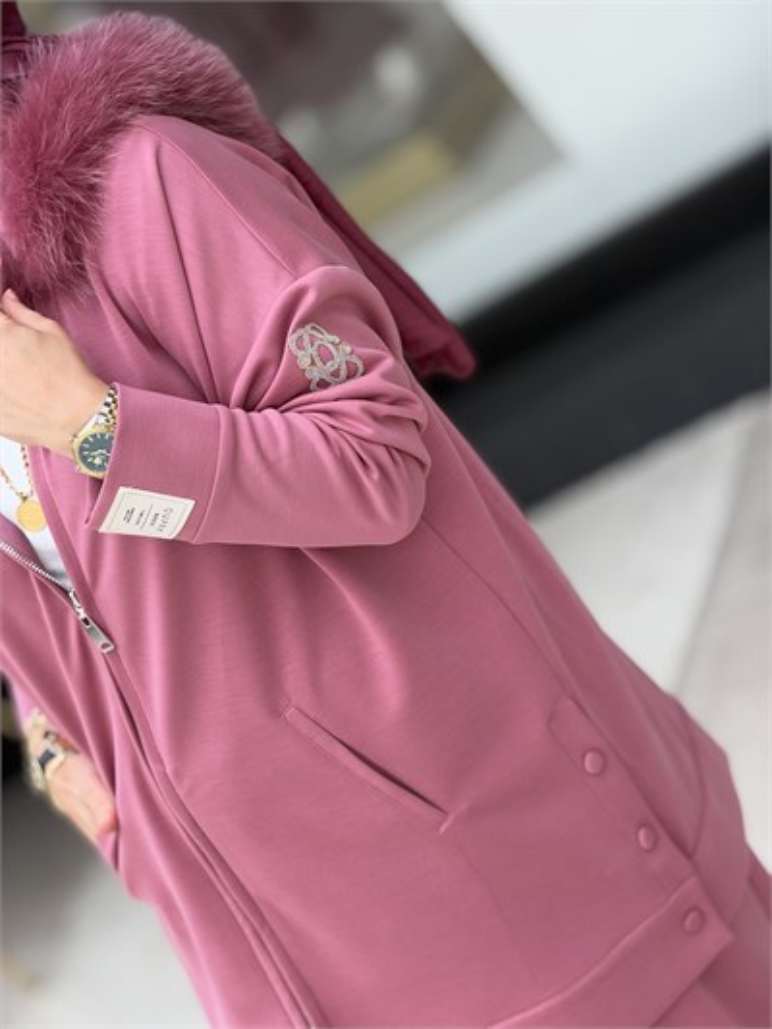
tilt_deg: -16.9
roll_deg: +40.2
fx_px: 2972
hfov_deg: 14.8
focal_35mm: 100
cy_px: 514
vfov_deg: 19.6
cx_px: 386
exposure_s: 1/157
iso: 50
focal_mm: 16.89
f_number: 2.8
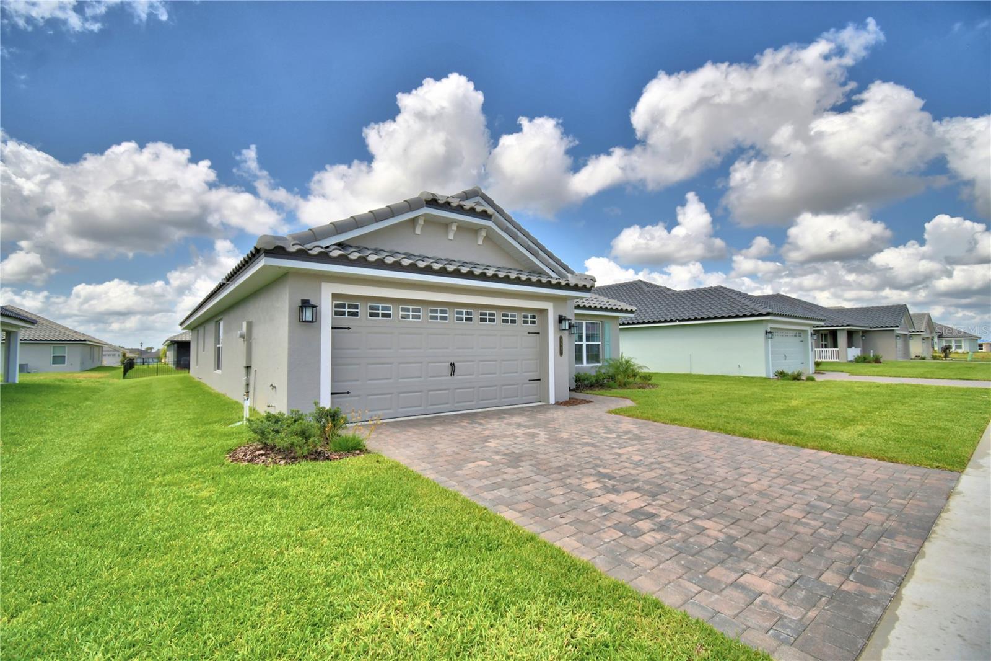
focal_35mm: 15
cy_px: 330
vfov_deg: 77.3
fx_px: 413
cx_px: 496
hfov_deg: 100.4
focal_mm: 10
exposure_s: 1/1250
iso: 100
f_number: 4.5
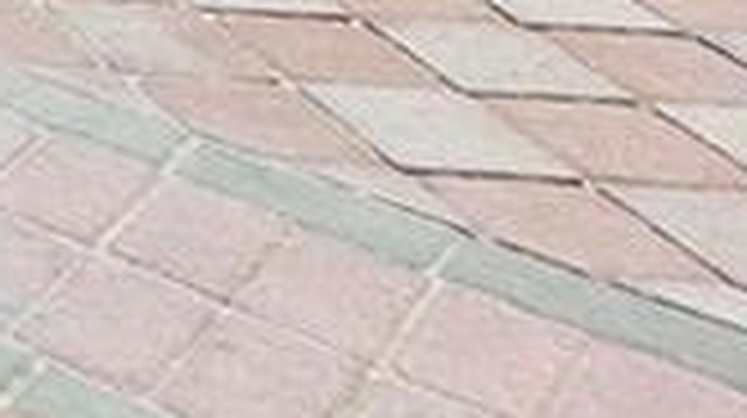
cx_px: -1354
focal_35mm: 97
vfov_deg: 9.1
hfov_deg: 12.4
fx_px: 1919
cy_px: -955
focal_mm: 10
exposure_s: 1/640
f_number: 10
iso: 125
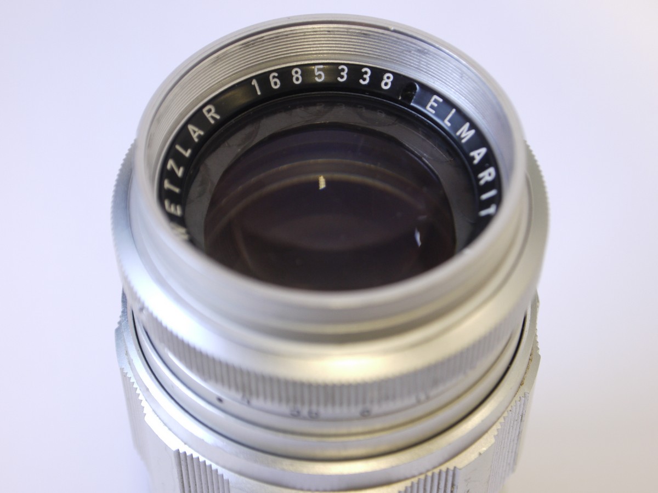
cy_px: 246
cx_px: 329
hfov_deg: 23.3
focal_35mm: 84
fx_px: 1597
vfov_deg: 17.6
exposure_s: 1/30
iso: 400
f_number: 5.6
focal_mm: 42
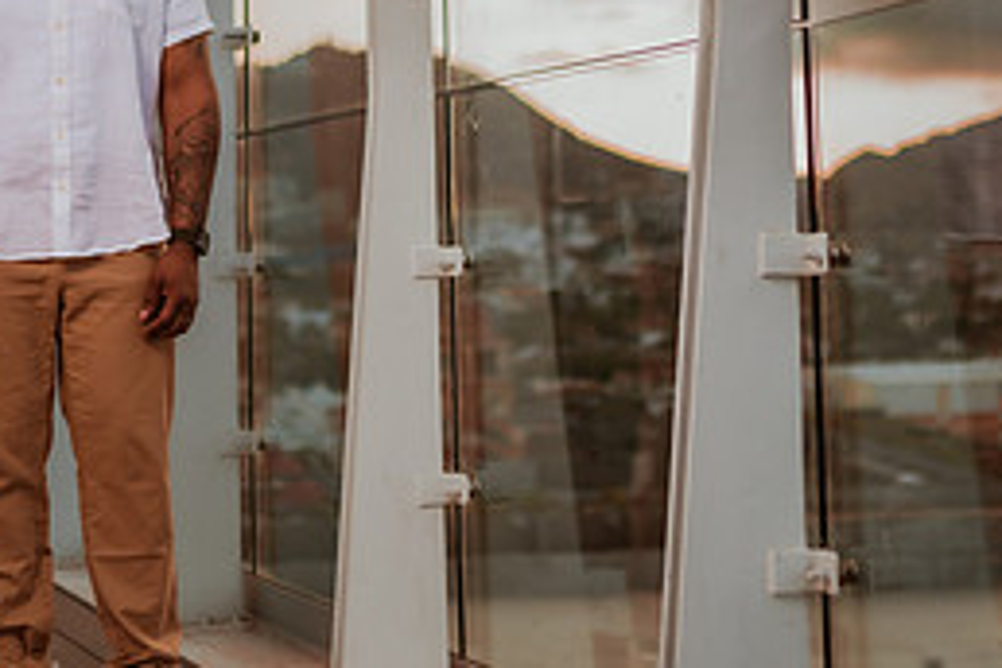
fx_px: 2282
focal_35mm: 82
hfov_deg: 24.7
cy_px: 49
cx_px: 429
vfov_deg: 16.4
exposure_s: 1/1600
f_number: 1.4
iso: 160
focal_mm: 35
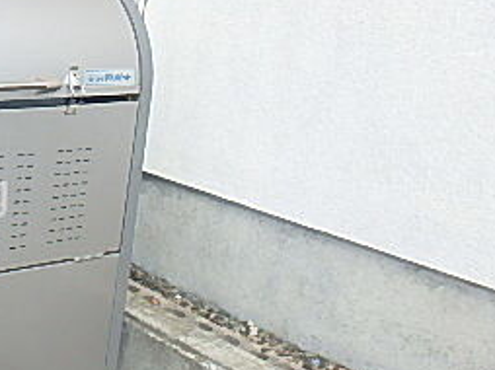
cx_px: -115
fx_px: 757
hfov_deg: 30.2
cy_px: 195
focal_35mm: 53
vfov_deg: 27.5
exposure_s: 1/500
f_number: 3.5
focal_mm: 3.7
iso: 125
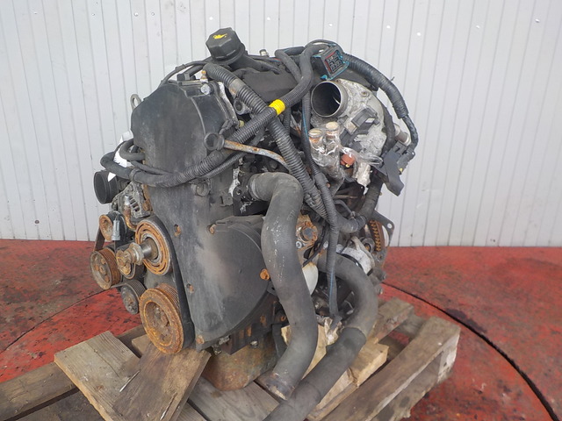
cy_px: 210
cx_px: 281
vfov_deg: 46.8
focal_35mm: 30
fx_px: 487
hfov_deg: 60.0
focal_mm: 4.1
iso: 125
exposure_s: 1/40
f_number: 3.3
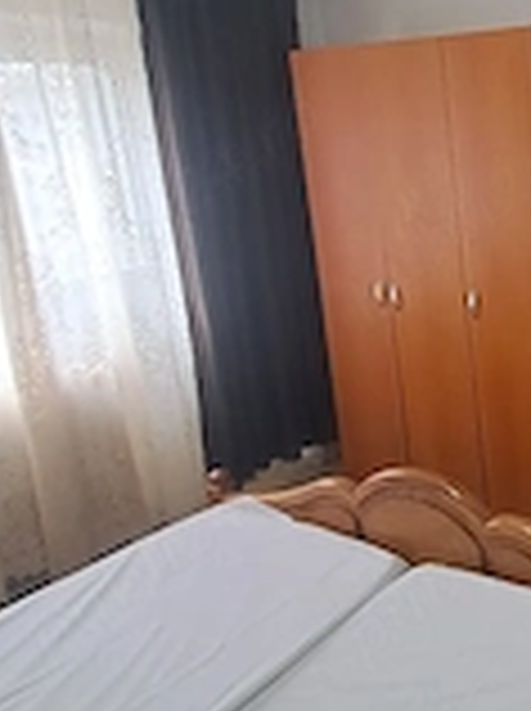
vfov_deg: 55.0
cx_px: 648
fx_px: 677
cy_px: 279
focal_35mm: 33
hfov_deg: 33.9
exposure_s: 1/50
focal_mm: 1.42
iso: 100
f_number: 2.2
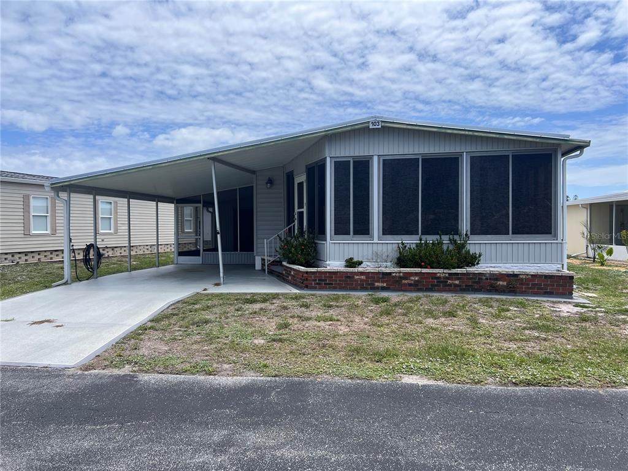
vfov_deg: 53.1
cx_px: 314
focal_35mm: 26
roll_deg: +0.0
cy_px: 236
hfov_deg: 67.3
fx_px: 472
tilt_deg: -0.5
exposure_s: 1/5076
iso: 50
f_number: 1.5
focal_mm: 5.7
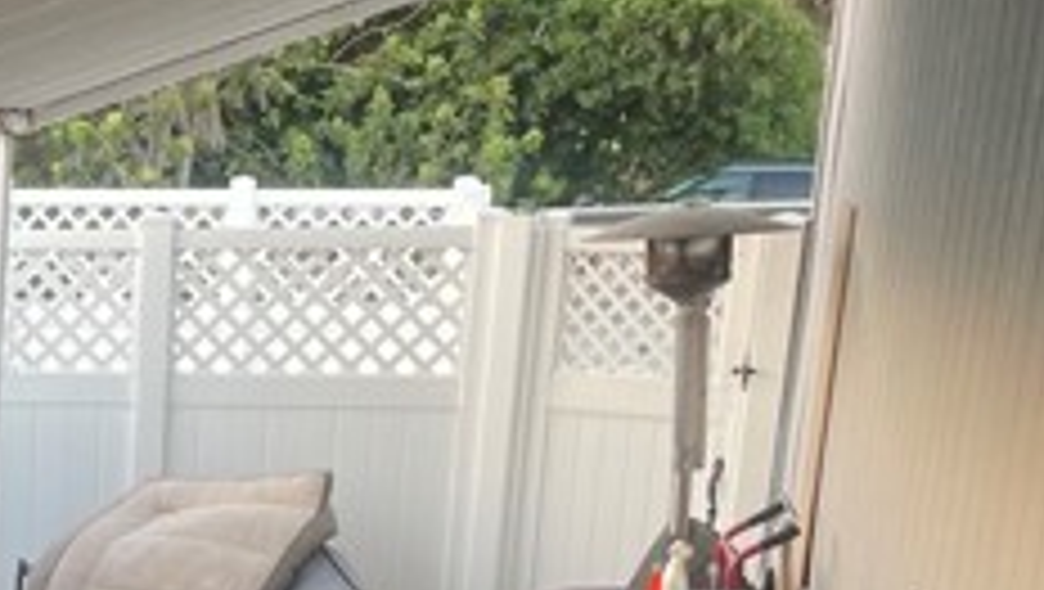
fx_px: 2161
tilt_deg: -15.8
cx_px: -248
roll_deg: +2.1
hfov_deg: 24.3
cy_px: 757
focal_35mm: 78
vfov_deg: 14.9
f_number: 1.6
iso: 125
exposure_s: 1/113
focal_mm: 4.2
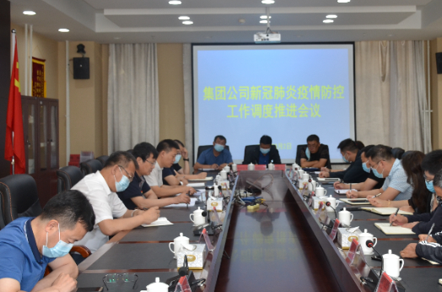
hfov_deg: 36.2
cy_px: 103
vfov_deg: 24.4
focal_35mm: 55
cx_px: 272
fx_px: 673
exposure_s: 1/100
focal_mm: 24
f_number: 3.8
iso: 400
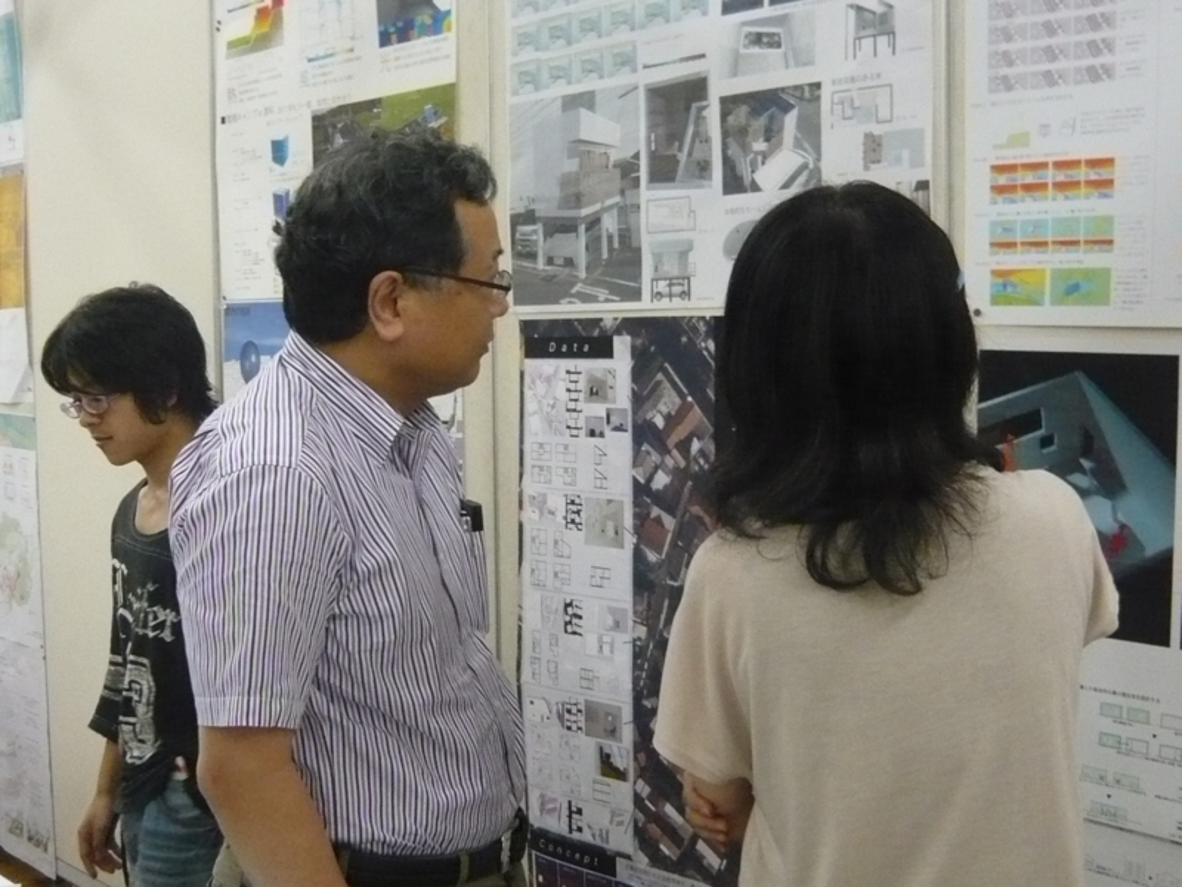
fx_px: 1537
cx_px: 591
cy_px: 444
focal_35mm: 45
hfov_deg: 42.1
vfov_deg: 32.2
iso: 400
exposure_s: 1/40
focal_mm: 4.9
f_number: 2.9
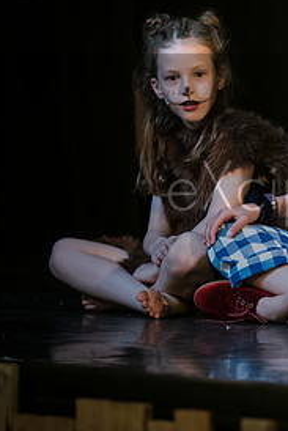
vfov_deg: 5.5
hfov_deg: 3.6
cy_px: 194
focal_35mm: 377
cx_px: 454
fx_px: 4518
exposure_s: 1/200
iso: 2000
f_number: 2.8
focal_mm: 170
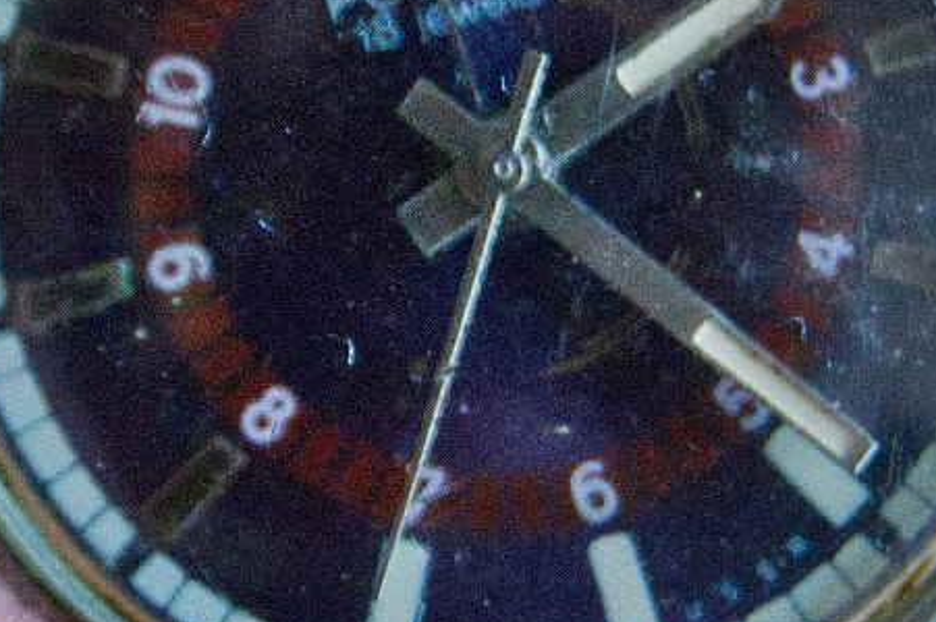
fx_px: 7606
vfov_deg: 4.7
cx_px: 272
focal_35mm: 293
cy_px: 192
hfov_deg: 7.0
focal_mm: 55
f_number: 5.6
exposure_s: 1/30
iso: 3200
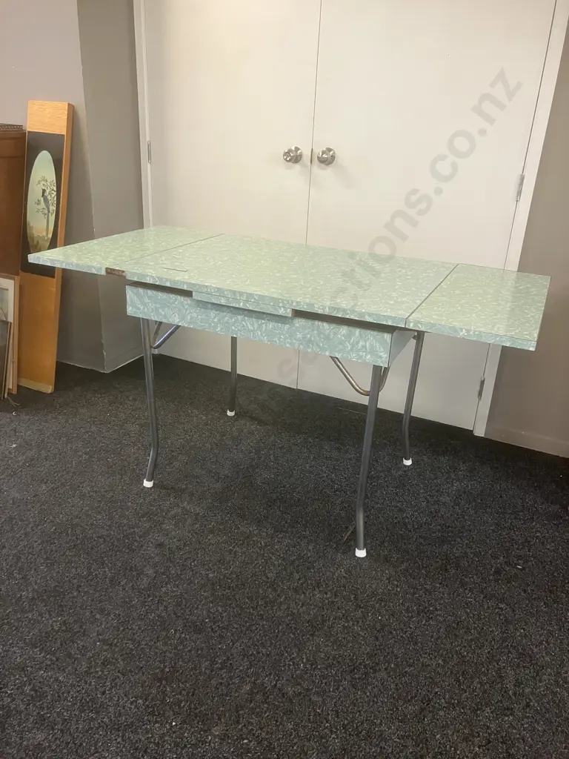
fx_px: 614
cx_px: 284
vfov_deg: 63.4
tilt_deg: -22.6
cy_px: 380
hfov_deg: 49.7
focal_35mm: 28
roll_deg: -3.4
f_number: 1.8
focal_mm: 3.99
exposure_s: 1/50
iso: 250
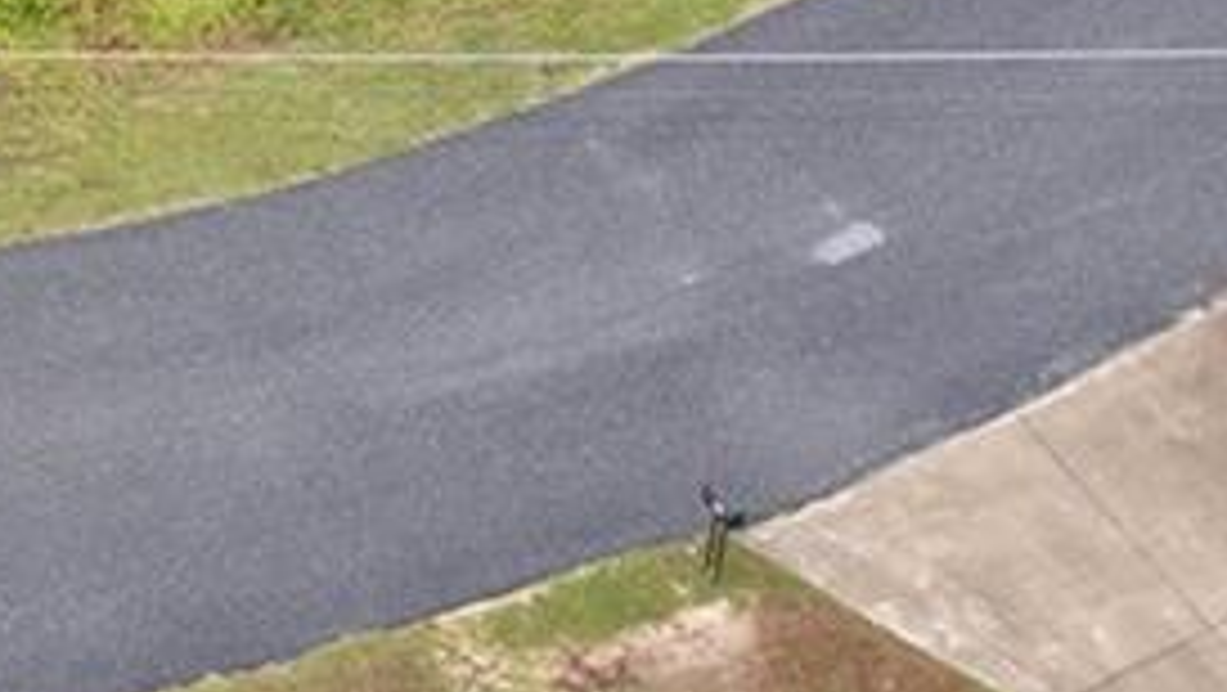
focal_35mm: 135
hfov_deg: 14.5
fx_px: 4395
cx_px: -782
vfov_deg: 8.5
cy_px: -685
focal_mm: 8.38
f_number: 2.8
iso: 100
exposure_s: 1/240
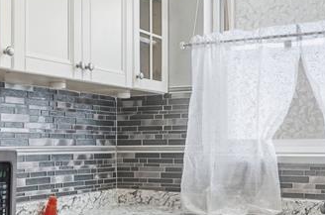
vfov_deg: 25.1
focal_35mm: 53
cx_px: 212
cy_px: 163
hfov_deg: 37.3
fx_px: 477
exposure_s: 1/1250
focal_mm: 17
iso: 2000
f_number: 8
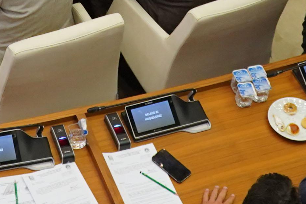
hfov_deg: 11.4
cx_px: 69
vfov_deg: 7.1
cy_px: -301
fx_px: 1530
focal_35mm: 180
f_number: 4
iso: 1600
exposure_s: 1/160
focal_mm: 28
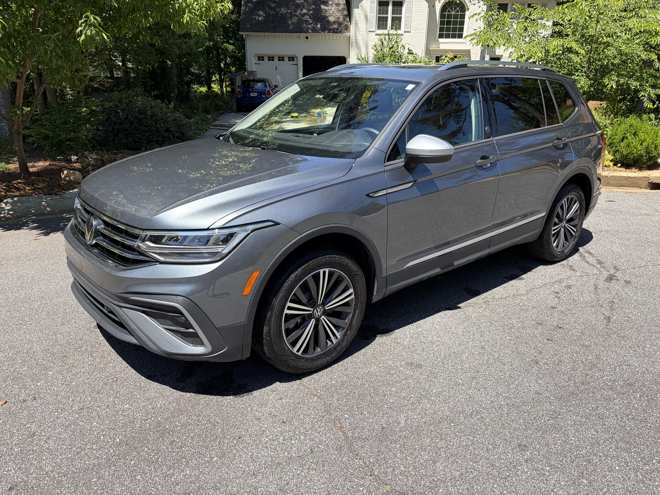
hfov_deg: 67.3
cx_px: 330
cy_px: 248
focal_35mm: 26
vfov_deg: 53.1
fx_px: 496
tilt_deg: -23.0
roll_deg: +0.2
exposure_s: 1/1451
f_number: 1.6
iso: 50
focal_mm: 5.96
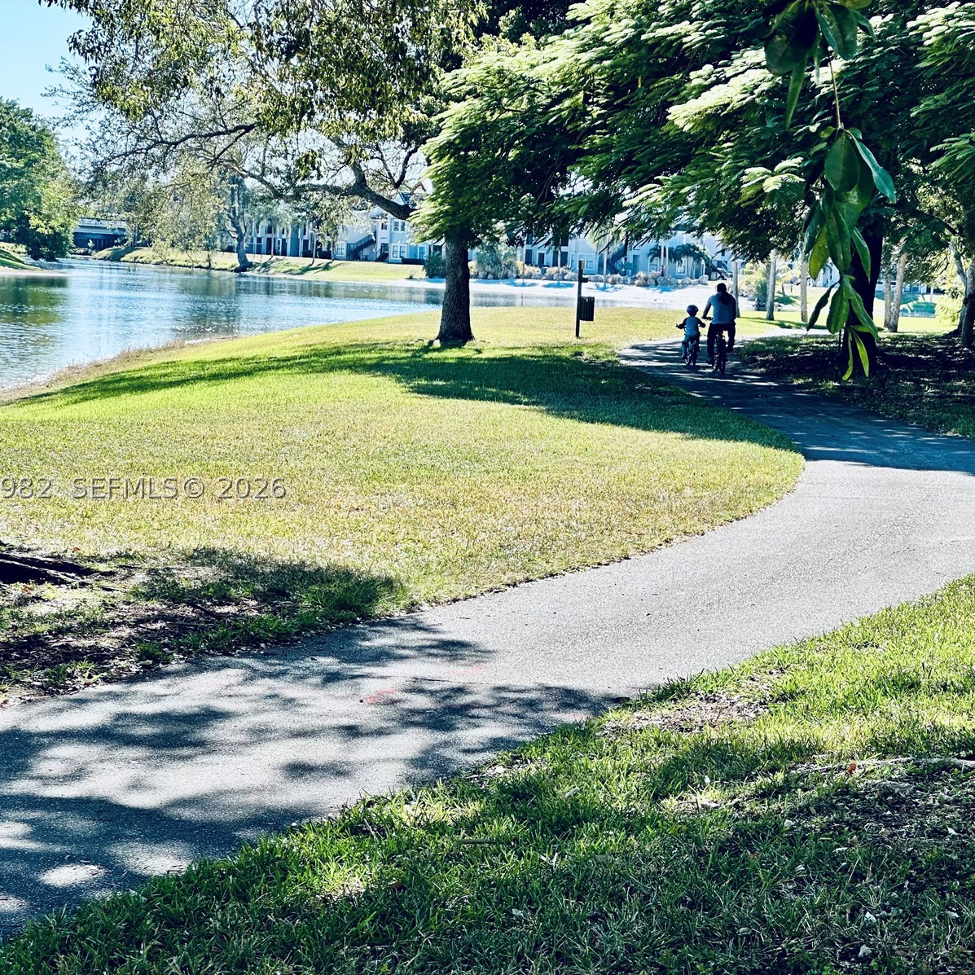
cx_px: 535
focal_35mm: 91
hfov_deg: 19.1
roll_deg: -3.5
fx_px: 2900
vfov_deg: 19.1
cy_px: 487
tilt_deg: -5.2
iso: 32
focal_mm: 9
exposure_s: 1/321
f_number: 2.8
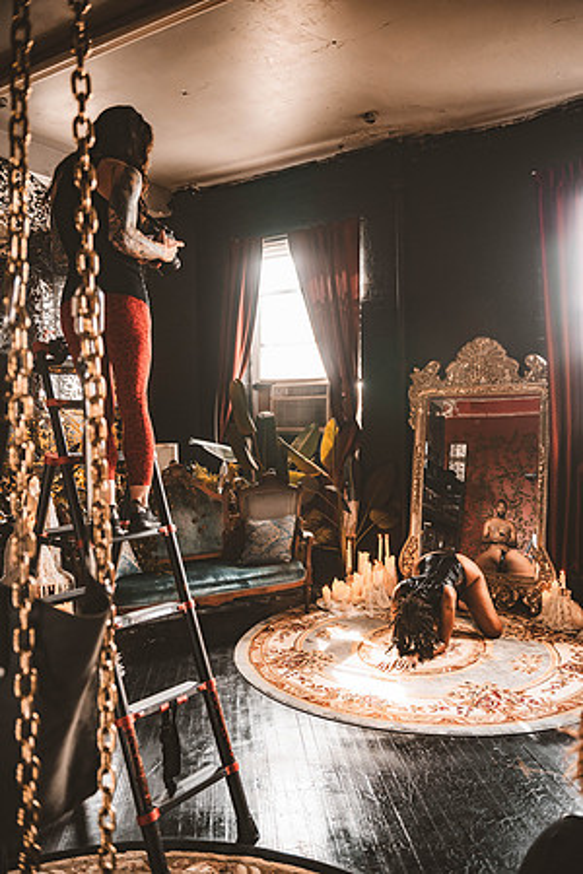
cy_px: 437
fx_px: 680
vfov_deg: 65.5
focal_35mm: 28
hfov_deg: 46.4
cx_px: 292
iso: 800
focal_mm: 28
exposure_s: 1/200
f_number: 2.8
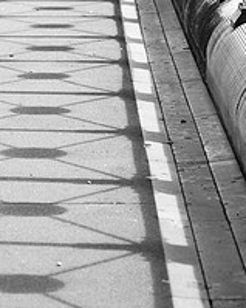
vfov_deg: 8.7
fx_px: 2022
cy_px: 111
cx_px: 53
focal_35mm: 222
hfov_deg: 7.0
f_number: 3.2
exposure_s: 1/500
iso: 100
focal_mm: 70
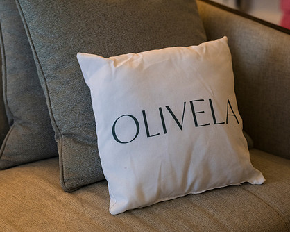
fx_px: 884
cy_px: 107
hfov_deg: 18.6
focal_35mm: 103
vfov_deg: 14.9
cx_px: 151
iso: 1600
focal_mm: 79
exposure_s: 1/160
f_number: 3.2
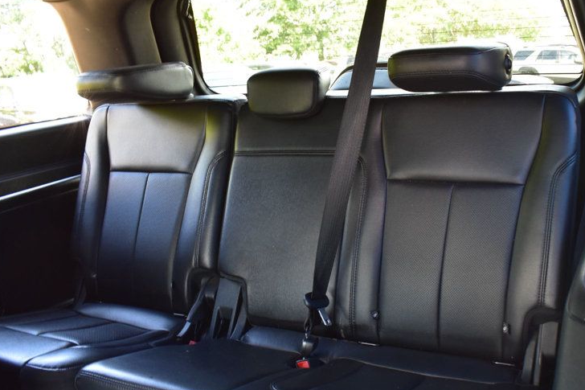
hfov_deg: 50.3
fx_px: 617
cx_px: 362
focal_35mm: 38
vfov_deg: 34.8
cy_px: 244
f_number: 6.3
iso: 1000
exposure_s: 1/15
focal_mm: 18
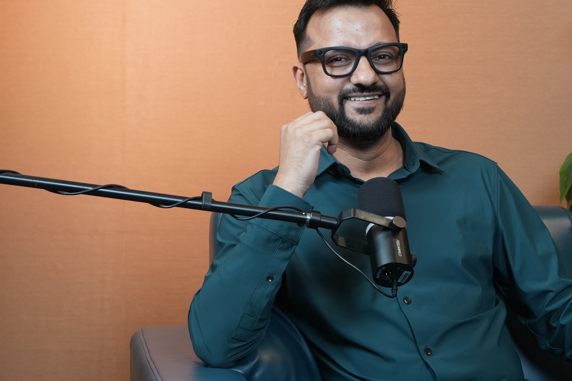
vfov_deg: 13.7
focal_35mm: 100
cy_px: 152
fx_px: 1589
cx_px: 377
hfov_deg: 20.3
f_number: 3.5
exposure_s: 1/100
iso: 640
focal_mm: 50
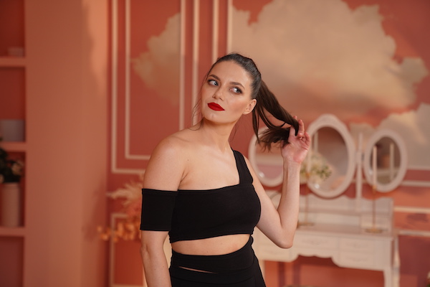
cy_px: 144
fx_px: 836
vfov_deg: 19.5
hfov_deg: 28.8
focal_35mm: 70
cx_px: 215
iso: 640
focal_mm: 70
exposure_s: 1/160
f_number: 2.8
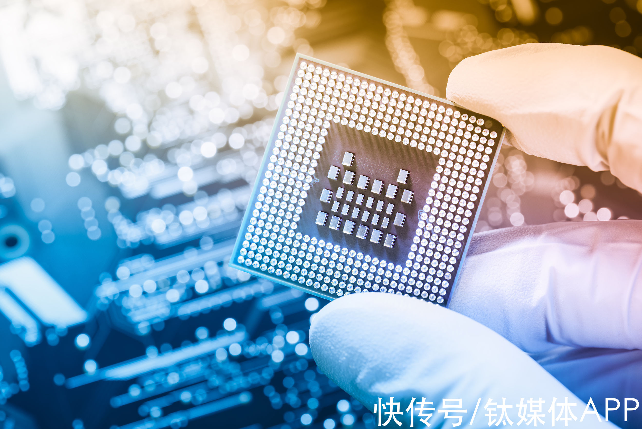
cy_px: 214
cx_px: 321
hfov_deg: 19.5
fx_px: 1873
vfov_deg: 13.0
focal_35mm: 105
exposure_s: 1/200
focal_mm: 105
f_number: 8
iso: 160
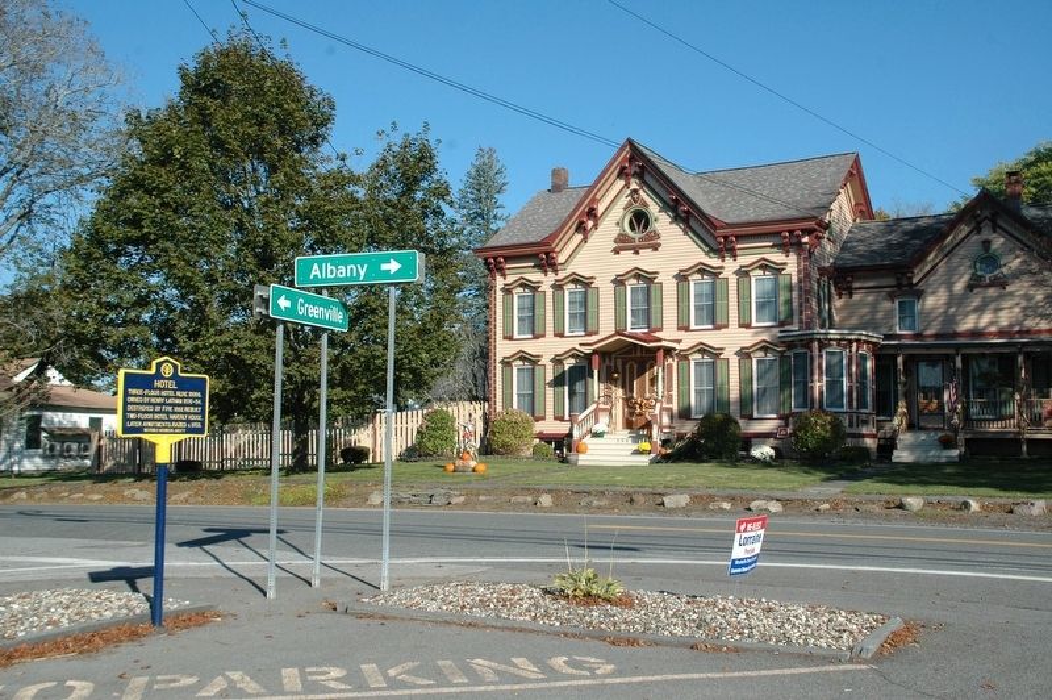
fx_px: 1051
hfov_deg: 53.2
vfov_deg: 36.8
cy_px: 350
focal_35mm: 36
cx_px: 526
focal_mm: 24
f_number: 9
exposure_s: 1/320
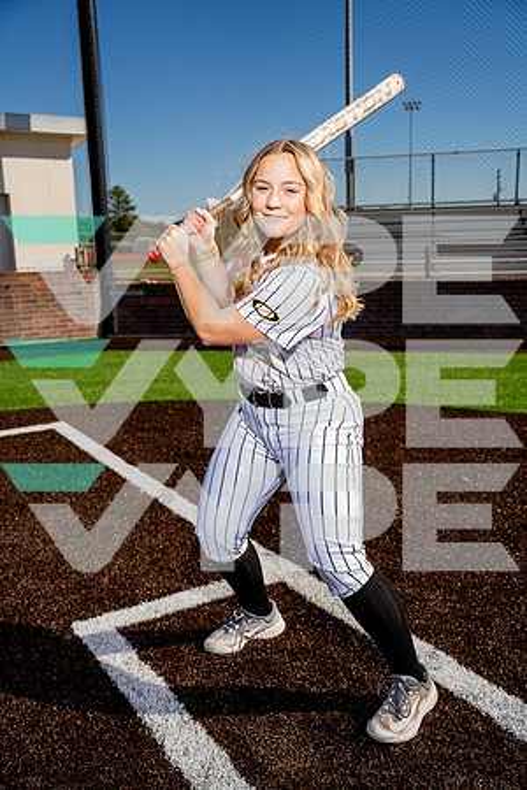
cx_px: 264
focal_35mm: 34
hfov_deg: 38.9
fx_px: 747
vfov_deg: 55.8
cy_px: 395
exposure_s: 1/1000
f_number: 4
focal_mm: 34
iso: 100
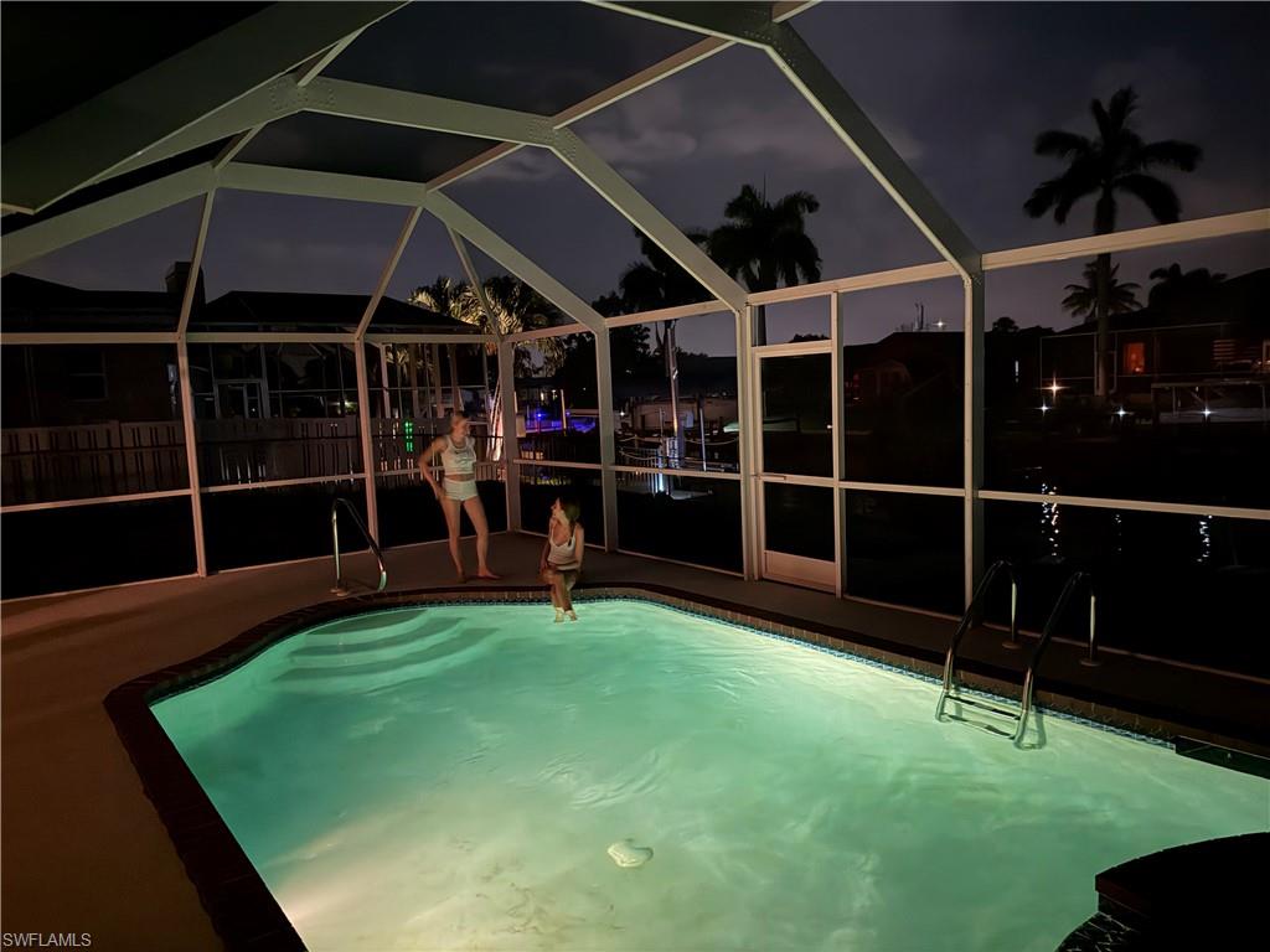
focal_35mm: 24
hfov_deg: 71.6
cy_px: 476
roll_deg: +2.7
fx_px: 881
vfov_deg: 56.8
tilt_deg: -5.1
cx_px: 635
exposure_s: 1/15
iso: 2500
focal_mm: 6.76
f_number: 1.78
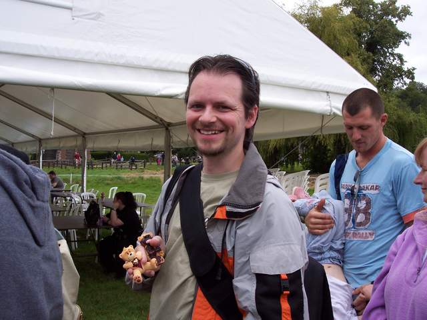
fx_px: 469
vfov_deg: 37.7
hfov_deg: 49.0
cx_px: 214
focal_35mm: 38
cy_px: 160
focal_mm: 8
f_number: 4.8
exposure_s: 1/250
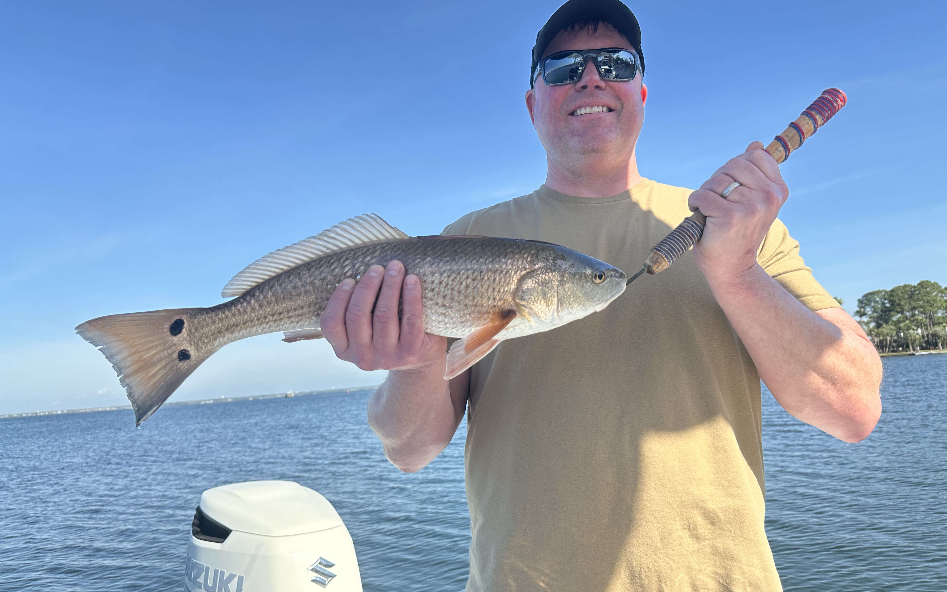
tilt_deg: +6.1
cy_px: 301
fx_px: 671
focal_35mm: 26
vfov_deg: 47.6
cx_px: 482
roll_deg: +3.5
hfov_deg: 70.4
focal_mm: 6.86
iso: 80
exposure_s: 1/2469
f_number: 1.78
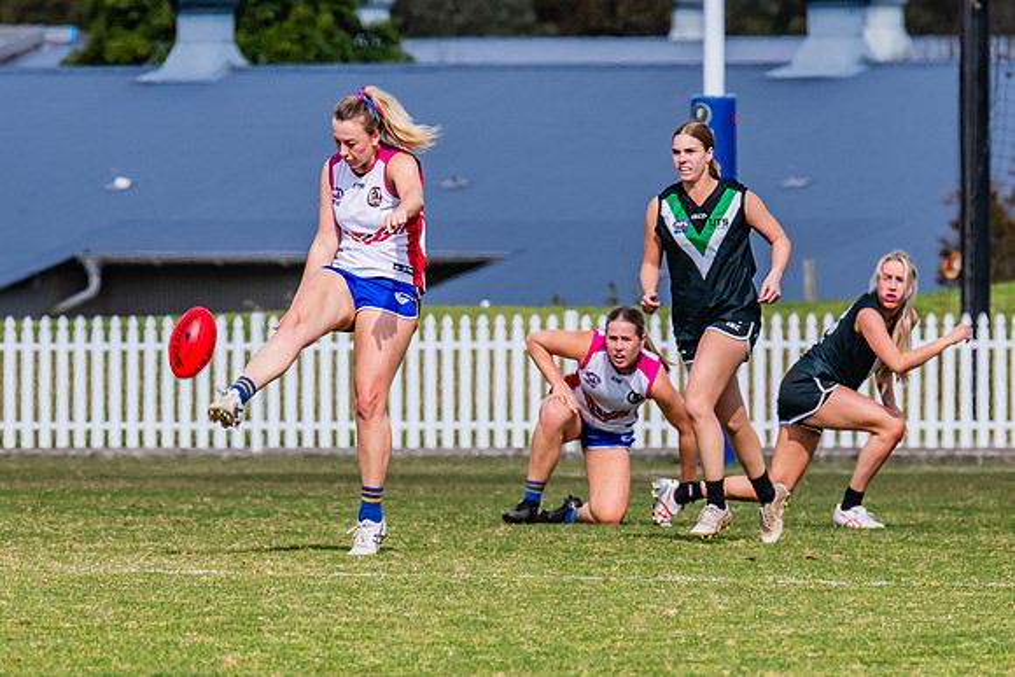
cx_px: 326
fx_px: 18931
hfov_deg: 3.1
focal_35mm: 671
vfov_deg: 2.0
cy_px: 376
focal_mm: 420
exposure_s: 1/1250
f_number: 11
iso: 800
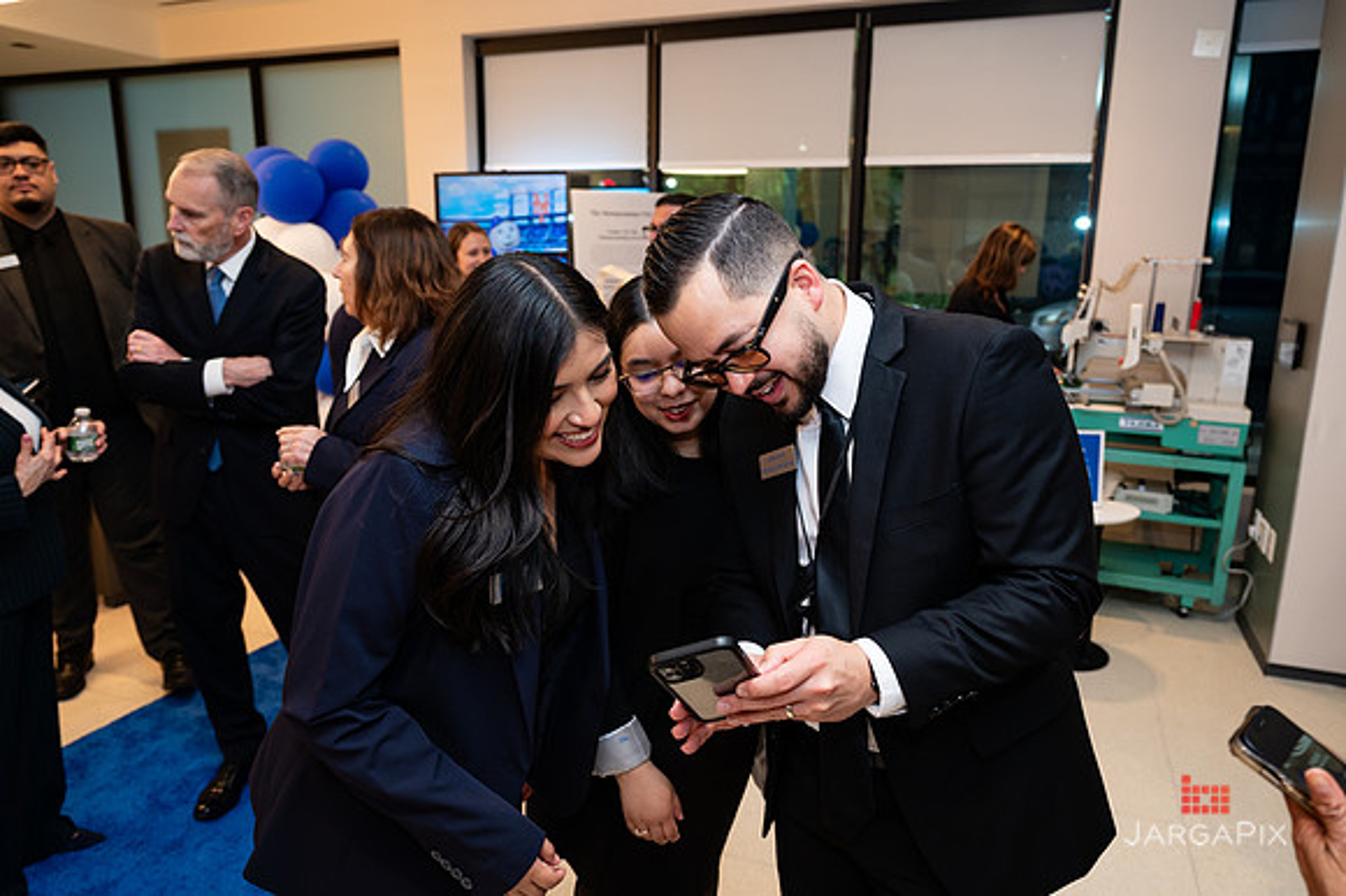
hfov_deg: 70.9
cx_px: 673
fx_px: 946
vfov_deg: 50.7
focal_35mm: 25
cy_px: 448
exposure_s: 1/160
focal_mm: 25
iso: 400
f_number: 4
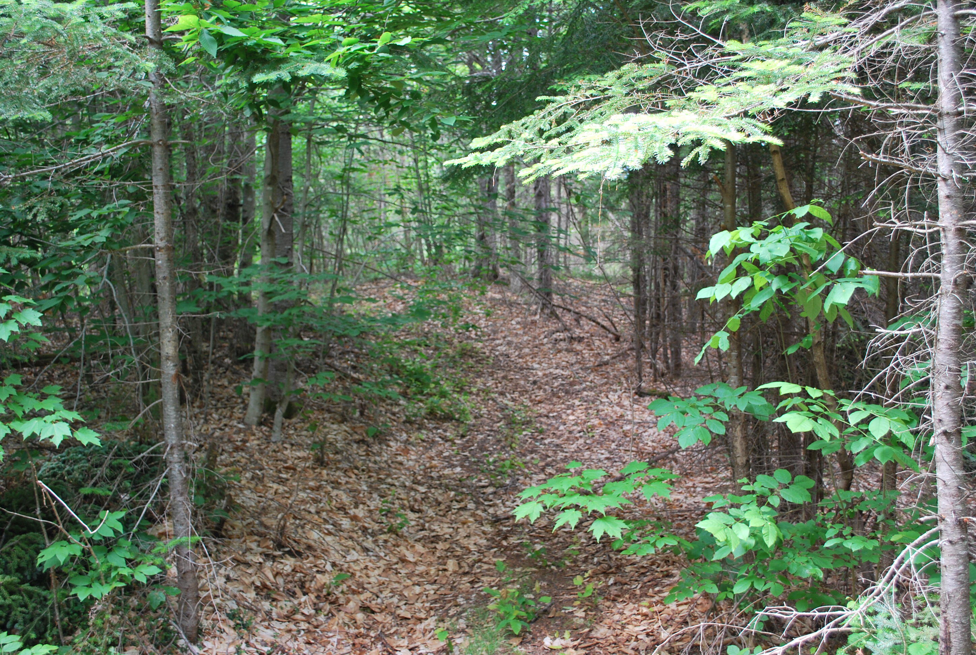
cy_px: 328
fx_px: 978
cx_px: 488
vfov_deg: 37.0
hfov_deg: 53.0
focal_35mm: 36
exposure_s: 1/30
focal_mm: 24
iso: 200
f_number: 4.2
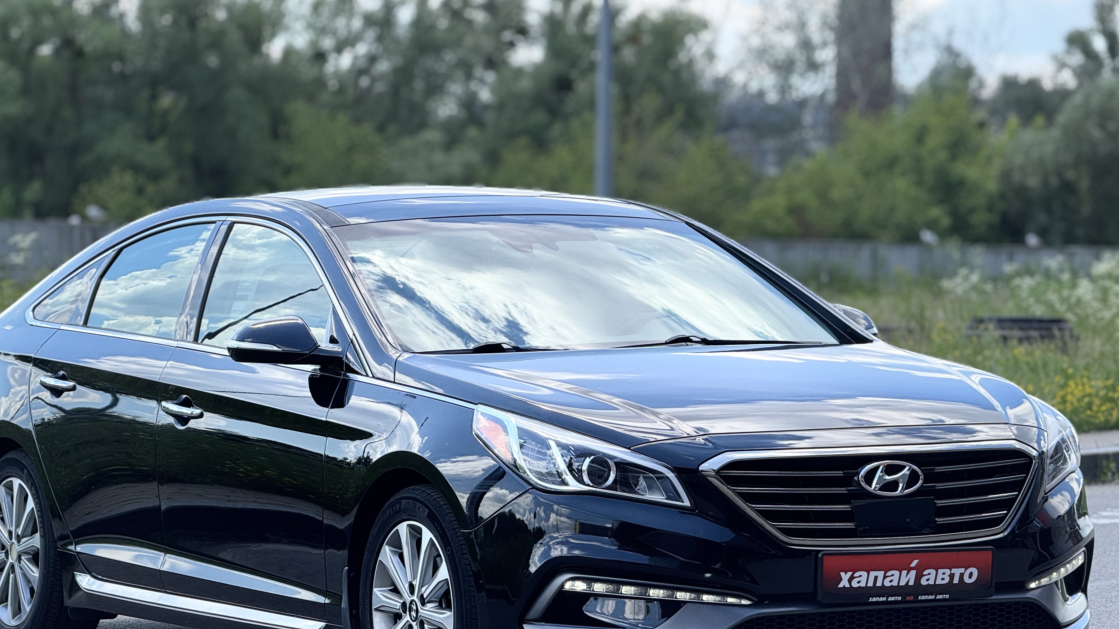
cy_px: 435
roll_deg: -0.6
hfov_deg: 14.6
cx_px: 508
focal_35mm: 147
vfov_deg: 8.2
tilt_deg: -1.0
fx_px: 4362
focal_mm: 15.66
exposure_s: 1/486
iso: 50
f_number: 2.8
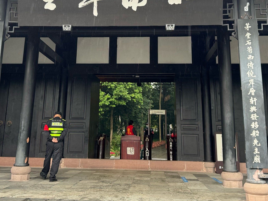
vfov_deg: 35.4
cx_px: 130
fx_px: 310
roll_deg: +0.6
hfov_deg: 46.8
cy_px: 57
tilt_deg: +15.8
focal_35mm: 40
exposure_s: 1/121
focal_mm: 6.76
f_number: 1.78
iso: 125
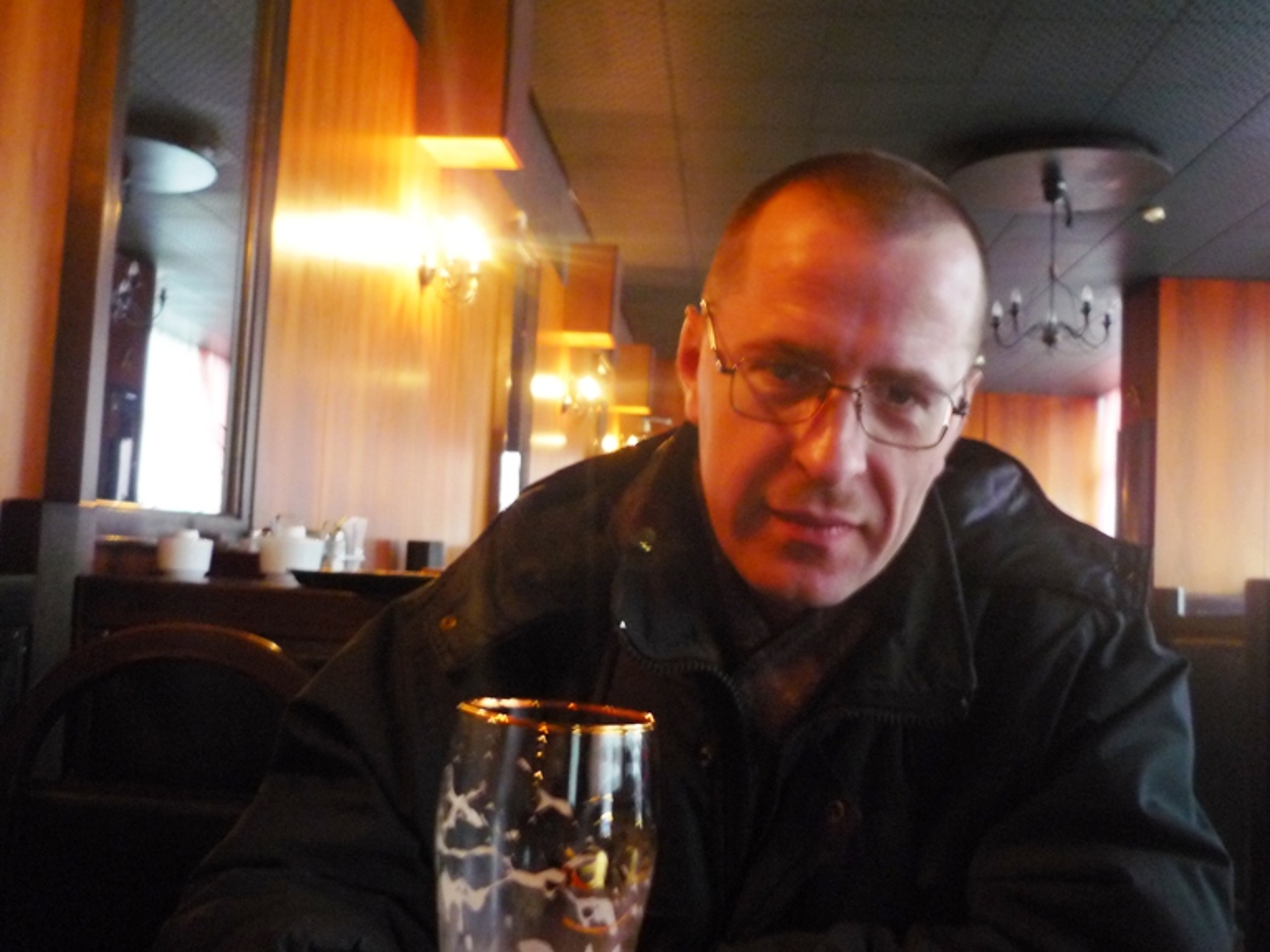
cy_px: 476
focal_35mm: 33
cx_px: 635
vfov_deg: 42.9
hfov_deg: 55.4
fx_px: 1211
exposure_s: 1/13
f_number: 2.8
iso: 400
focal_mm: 5.5
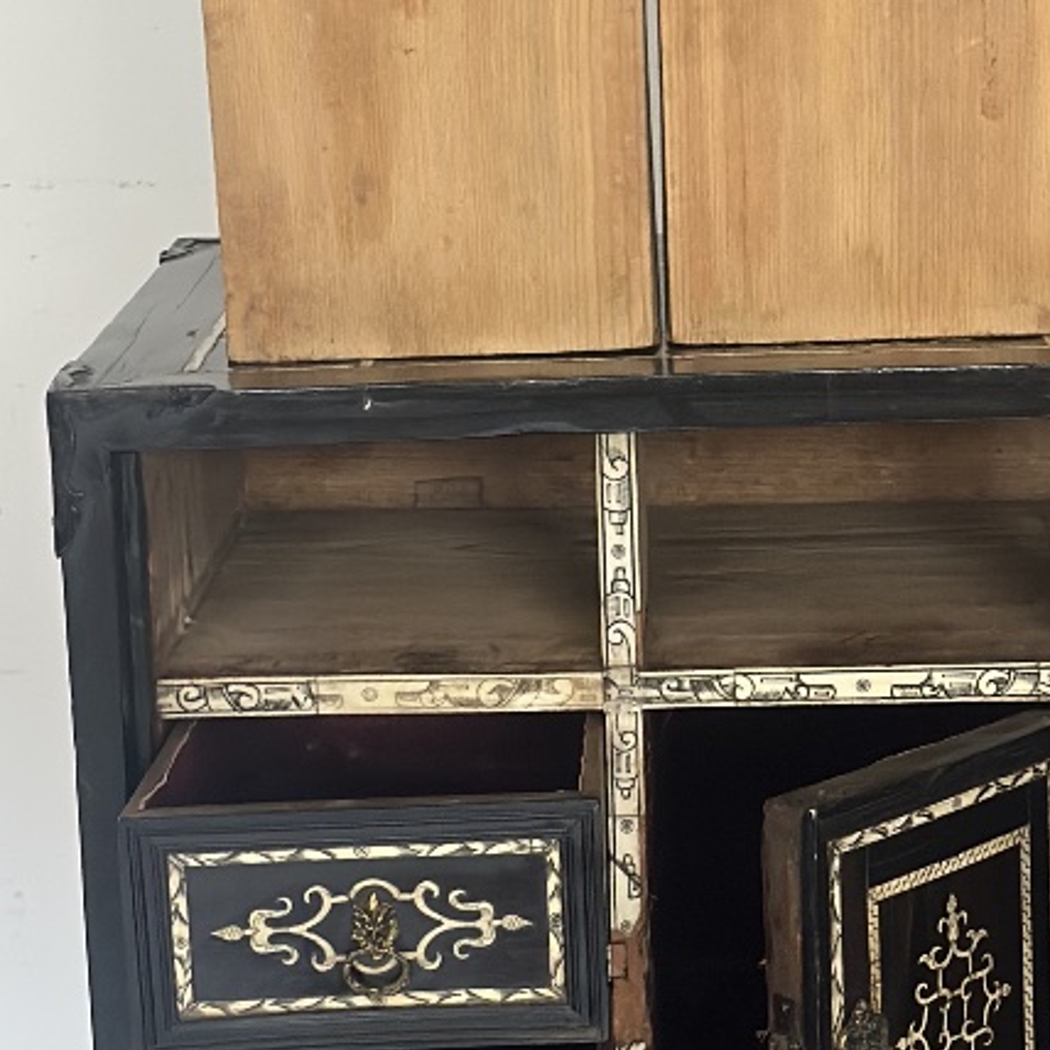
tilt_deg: -11.9
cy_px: 648
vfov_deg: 14.6
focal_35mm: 119
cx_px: 886
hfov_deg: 14.5
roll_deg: +1.4
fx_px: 4084
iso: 320
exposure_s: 1/60
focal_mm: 6.86
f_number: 1.78
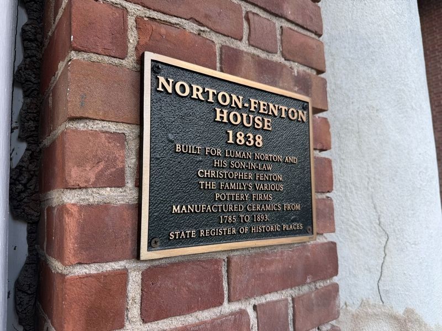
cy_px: 166
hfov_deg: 71.6
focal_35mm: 24
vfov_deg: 56.8
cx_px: 221
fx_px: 306
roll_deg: +0.9
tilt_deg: +5.6
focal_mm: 6.76
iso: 64
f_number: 1.78
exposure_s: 1/208
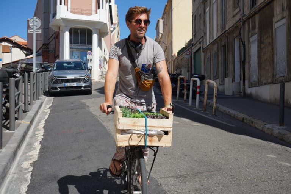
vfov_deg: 34.2
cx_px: 146
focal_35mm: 39
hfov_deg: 49.6
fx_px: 315
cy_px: 97
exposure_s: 1/200
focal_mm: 39
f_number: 9
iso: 100
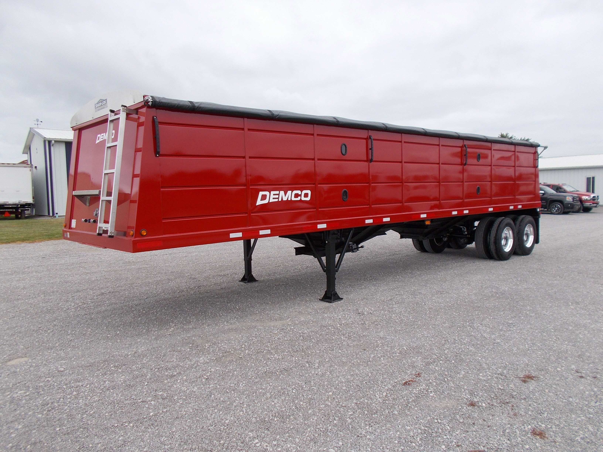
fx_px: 453
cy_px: 226
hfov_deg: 67.3
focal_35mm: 26
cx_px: 302
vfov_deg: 53.1
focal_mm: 4.6
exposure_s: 1/320
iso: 80
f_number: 3.2
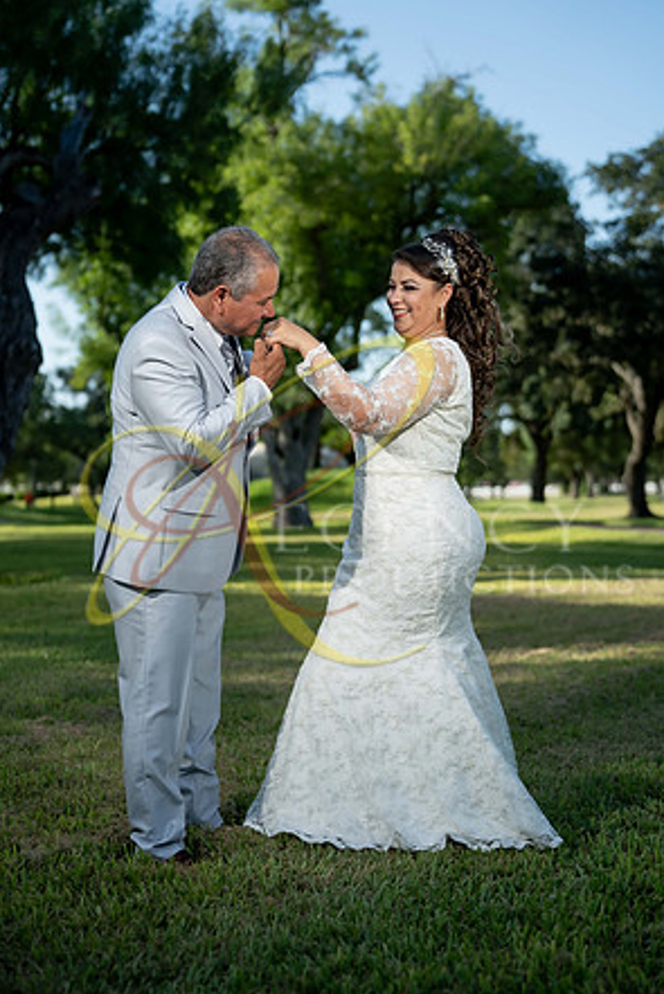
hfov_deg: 24.6
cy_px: 501
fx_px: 1520
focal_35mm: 55
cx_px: 331
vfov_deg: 36.2
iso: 250
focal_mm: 54
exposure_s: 1/2500
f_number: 2.5
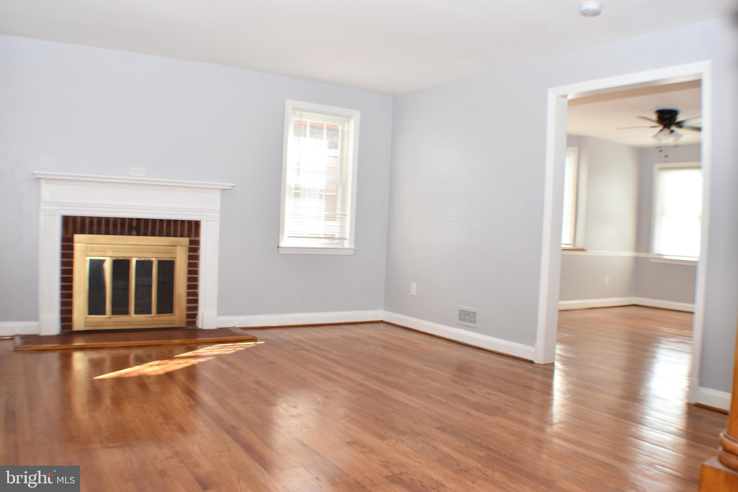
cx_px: 369
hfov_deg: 49.6
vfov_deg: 34.2
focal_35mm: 39
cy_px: 246
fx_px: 799
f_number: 5
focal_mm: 26
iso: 200
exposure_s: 1/100
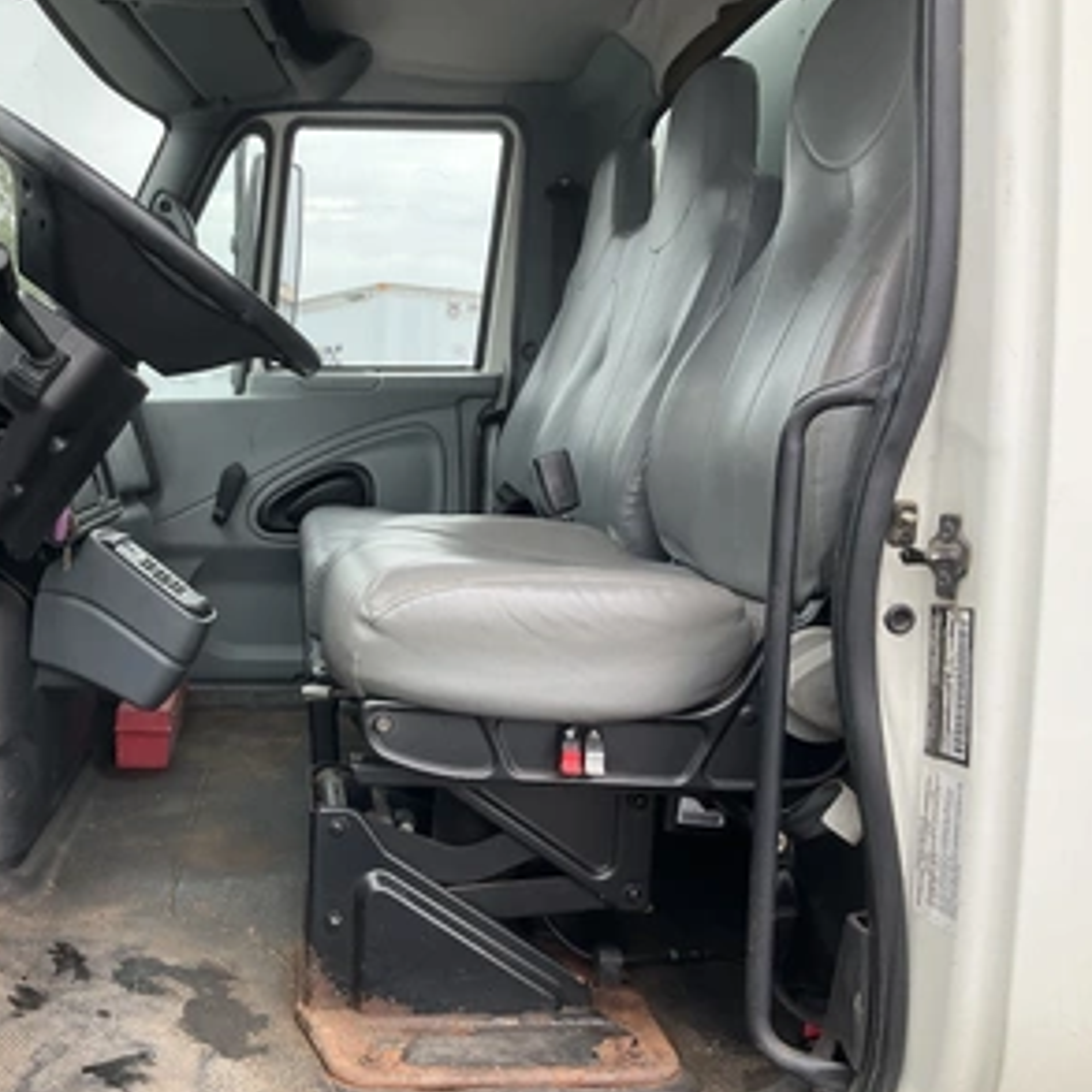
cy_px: 544
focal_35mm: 35
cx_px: 391
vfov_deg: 47.2
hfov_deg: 46.7
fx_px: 1249
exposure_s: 1/130
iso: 20
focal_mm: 3
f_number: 1.8
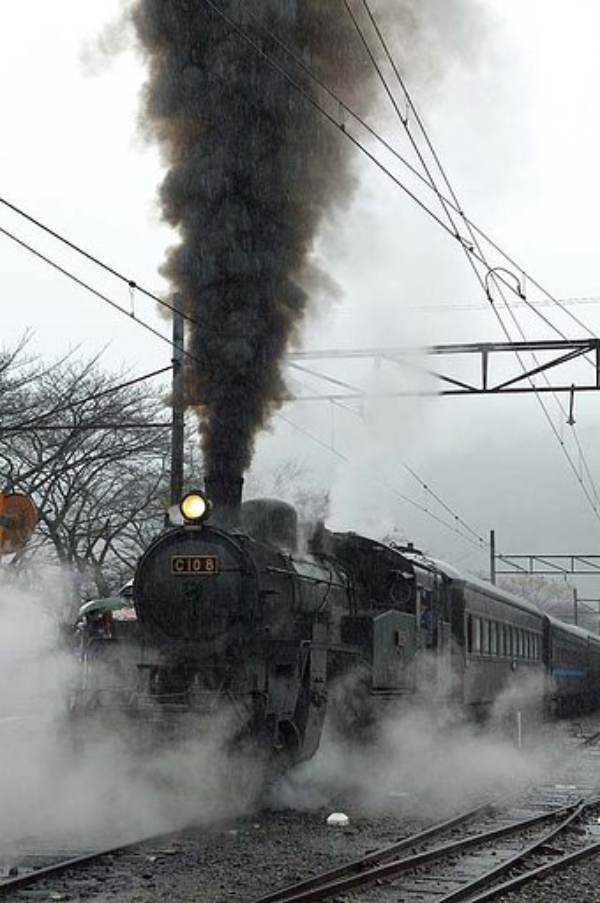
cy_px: 452
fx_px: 1504
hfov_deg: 22.6
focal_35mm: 60
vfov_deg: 33.4
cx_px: 300
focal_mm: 40
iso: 500
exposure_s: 1/320
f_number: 5
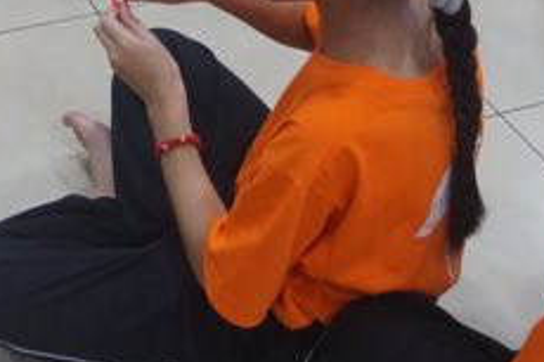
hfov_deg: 21.6
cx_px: 161
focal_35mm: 94
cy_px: 66
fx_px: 1419
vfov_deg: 14.4
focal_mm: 30
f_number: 5
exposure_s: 1/160
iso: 3200
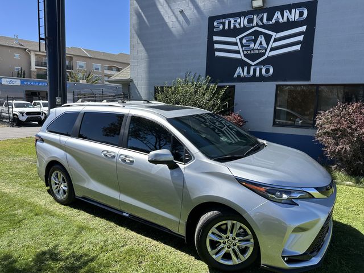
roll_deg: -2.0
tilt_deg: -7.5
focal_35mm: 24
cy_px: 136
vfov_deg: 56.8
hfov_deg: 71.6
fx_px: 252
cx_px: 182
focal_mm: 6.86
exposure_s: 1/2070
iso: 80
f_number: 1.78
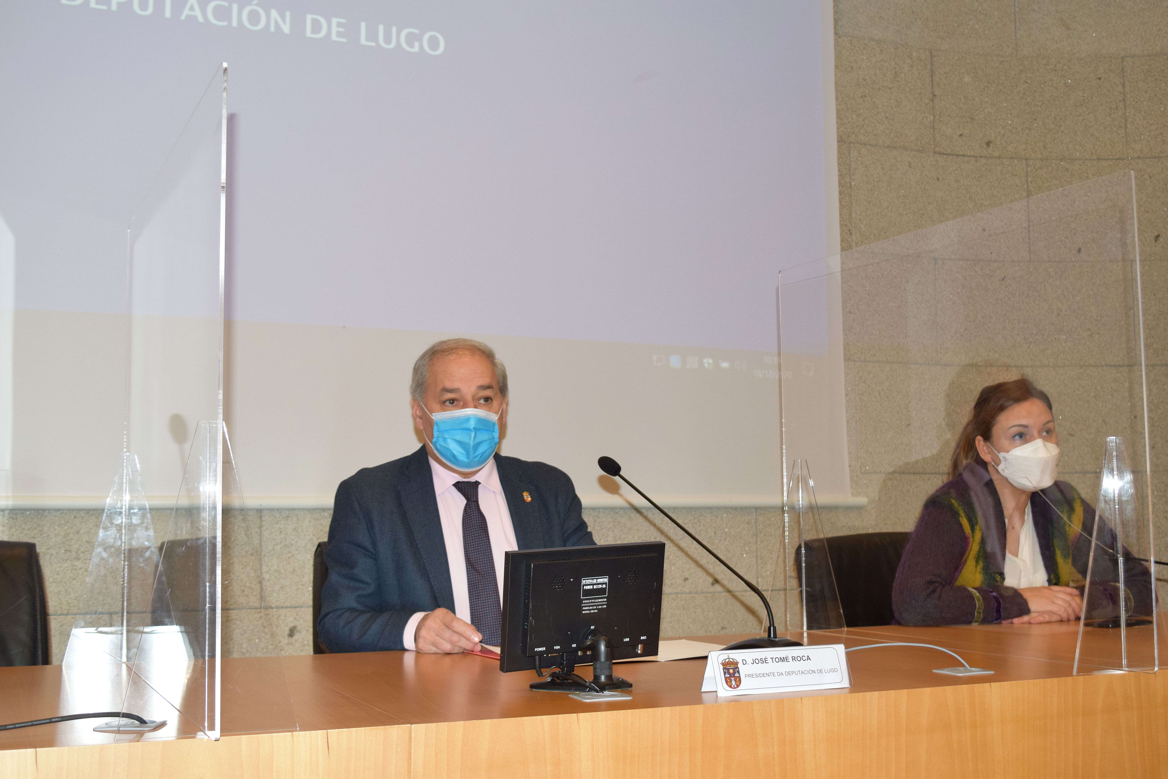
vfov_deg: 29.9
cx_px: 584
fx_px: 1460
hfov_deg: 43.6
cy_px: 390
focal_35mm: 45
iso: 1250
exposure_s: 1/200
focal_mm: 30
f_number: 6.3
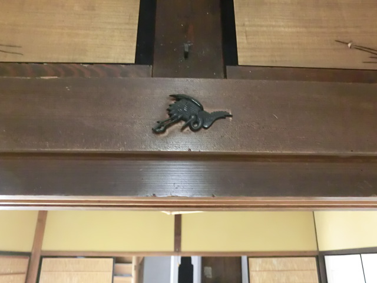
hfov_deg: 55.4
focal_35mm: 33
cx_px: 188
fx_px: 359
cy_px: 142
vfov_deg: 42.9
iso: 800
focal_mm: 5.86
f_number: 3.7
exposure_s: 1/10
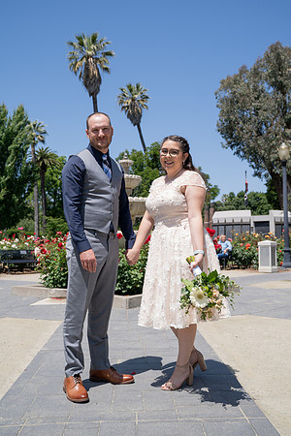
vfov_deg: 53.1
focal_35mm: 36
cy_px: 218
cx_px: 146
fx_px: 436
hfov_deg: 36.9
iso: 100
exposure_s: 1/320
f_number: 5.6
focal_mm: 36
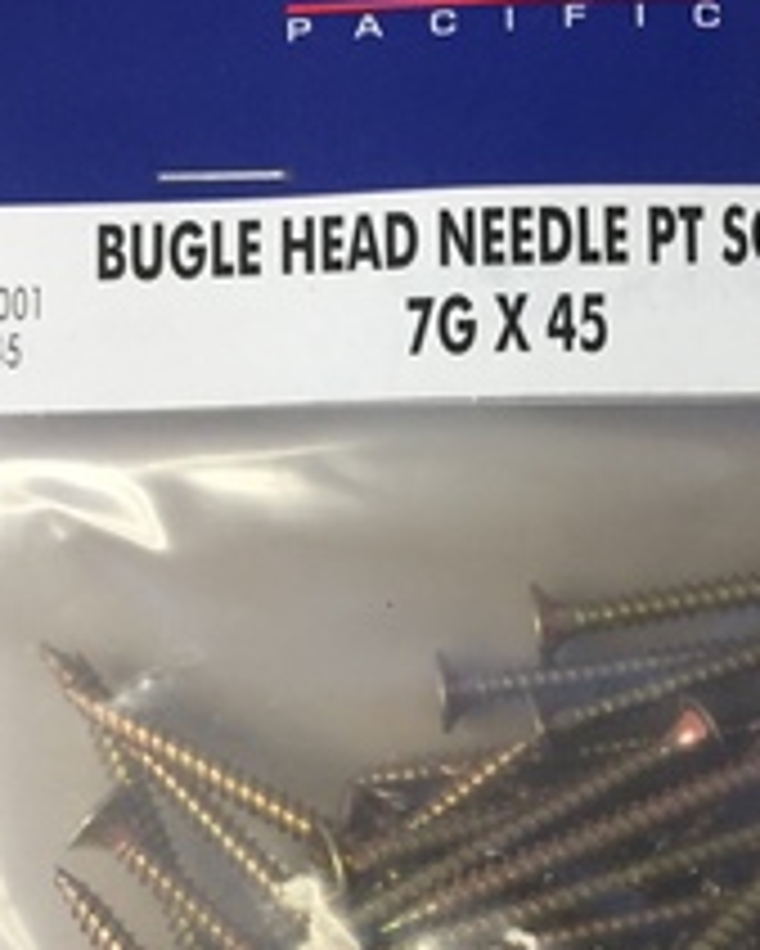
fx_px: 1882
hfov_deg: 22.7
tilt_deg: -88.3
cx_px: 524
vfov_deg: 27.8
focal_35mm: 67
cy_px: 752
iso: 64
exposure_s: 1/33
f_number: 2.2
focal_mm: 4.15
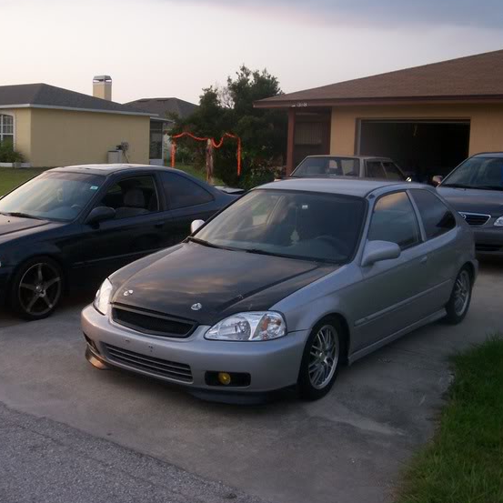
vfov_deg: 36.8
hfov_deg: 36.4
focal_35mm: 46
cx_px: 165
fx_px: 756
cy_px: 250
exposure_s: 1/75.7
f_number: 4.5
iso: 100
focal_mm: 5.9
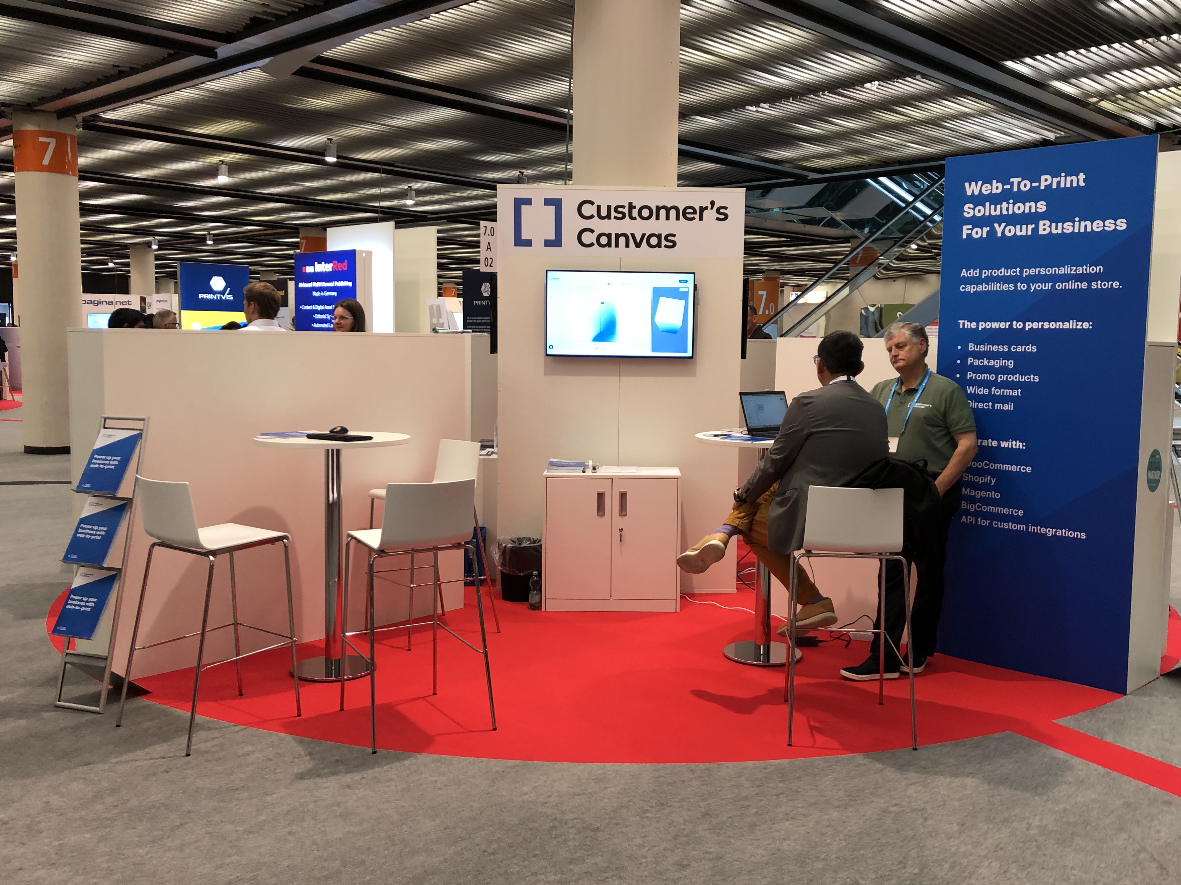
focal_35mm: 32
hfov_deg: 56.8
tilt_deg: -4.3
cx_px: 623
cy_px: 426
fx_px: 1092
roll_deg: +0.0
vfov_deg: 44.2
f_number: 1.8
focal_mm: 4
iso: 40
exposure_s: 1/33
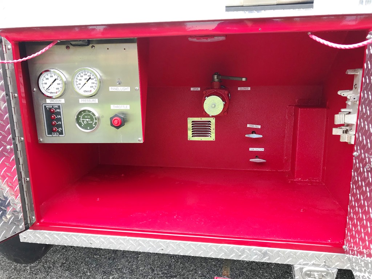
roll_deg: +0.1
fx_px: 301
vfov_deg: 49.7
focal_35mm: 28
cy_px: 140
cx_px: 186
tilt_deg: -11.7
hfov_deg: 63.4
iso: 20
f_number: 1.8
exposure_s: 1/159
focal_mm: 3.99
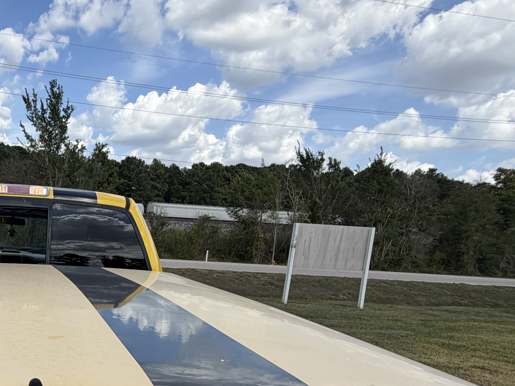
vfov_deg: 41.9
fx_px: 476
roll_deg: -2.1
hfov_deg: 48.4
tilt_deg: -7.2
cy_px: 316
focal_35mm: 32
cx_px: 18
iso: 20
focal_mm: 2.22
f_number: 2.2
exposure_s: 1/809
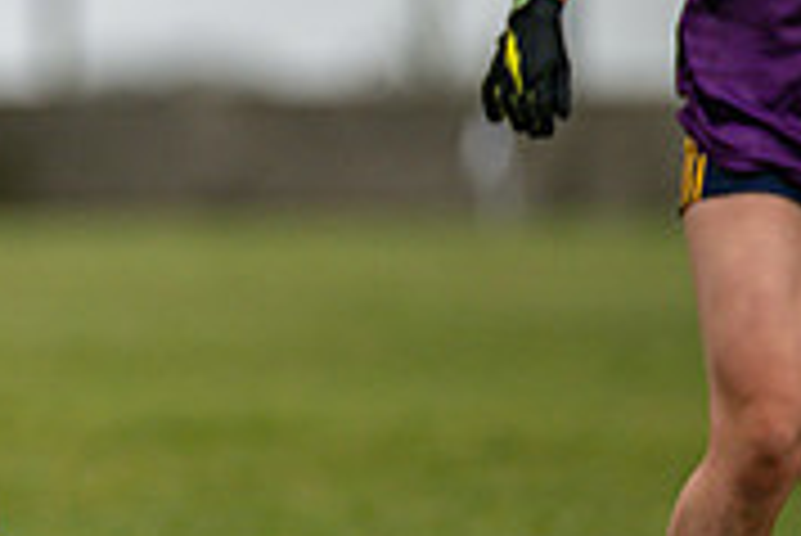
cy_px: 65
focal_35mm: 979
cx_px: -410
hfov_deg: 2.1
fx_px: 21800
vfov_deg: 1.4
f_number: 2.8
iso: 400
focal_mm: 300
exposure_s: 1/1000
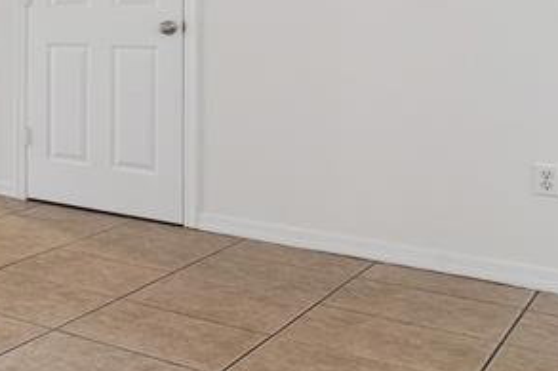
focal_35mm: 56
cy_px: 3
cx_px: -299
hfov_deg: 25.6
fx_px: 867
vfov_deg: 23.2
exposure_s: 1/20
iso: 250
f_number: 9
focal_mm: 16
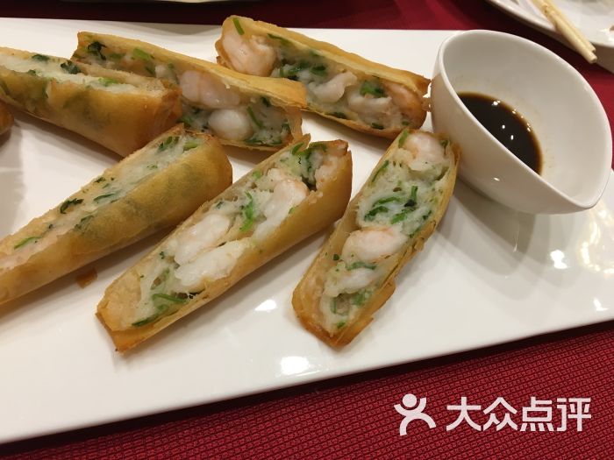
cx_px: 307
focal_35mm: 29
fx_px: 514
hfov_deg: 61.7
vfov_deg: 48.2
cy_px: 230
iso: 100
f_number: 2.2
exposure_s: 1/33
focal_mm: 4.15
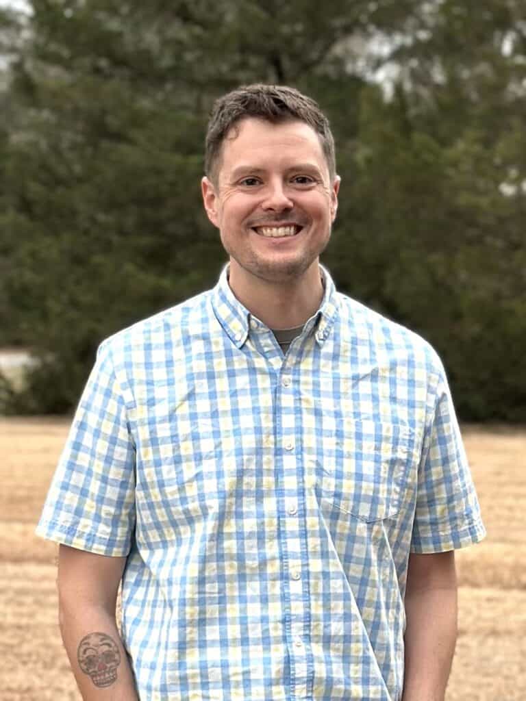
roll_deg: -0.2
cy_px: 350
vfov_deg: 39.7
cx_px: 263
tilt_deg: -1.9
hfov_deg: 30.3
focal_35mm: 48
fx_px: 972
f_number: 1.78
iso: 80
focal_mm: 6.86
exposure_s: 1/953
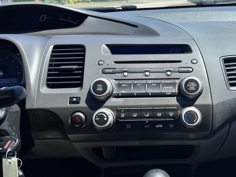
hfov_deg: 71.6
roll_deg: +2.6
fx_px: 164
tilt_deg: -22.1
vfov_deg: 56.8
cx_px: 118
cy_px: 88
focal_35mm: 24
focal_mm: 6.76
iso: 80
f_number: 1.78
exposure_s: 1/2959
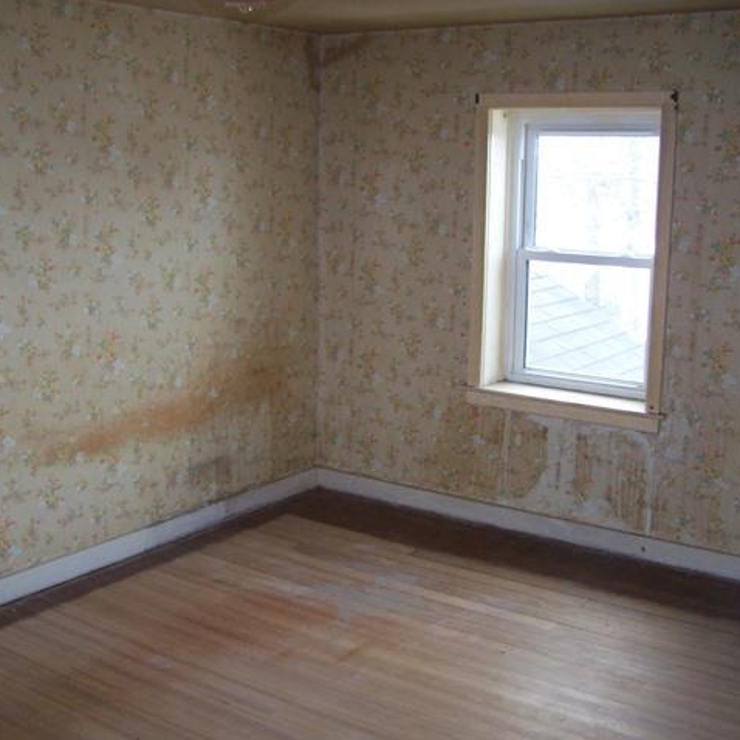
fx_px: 1088
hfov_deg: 37.5
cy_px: 370
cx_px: 350
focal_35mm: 45
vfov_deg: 37.6
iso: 160
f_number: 2.8
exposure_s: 1/60
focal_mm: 6.3
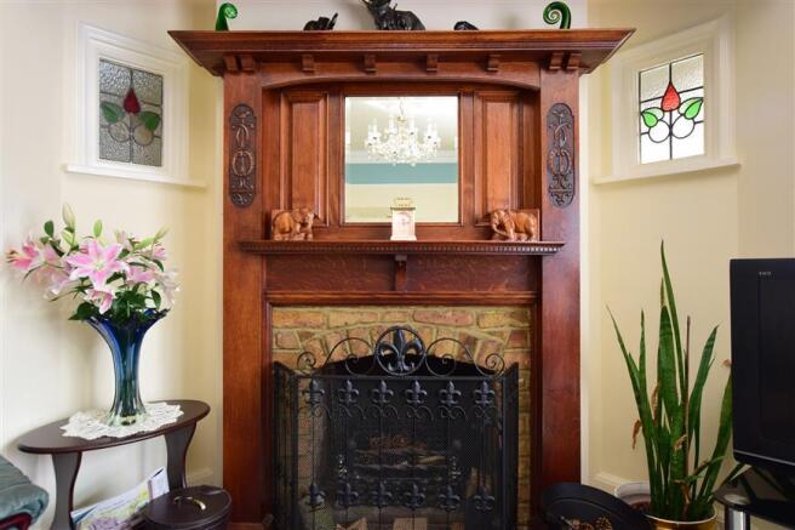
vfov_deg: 59.5
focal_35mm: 21
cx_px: 398
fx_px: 464
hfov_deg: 81.2
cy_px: 265
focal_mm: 14
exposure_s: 1/13
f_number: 5
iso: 200
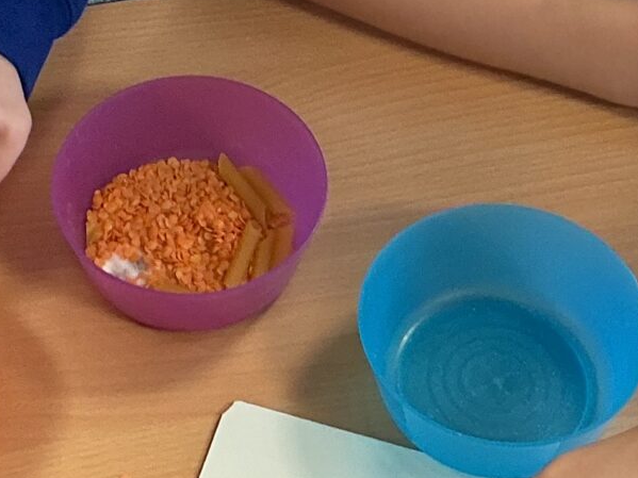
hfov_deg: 15.9
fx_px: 2285
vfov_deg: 11.8
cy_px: -22
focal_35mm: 124
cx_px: 245
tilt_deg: -47.1
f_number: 1.8
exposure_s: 1/60
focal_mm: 3
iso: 100
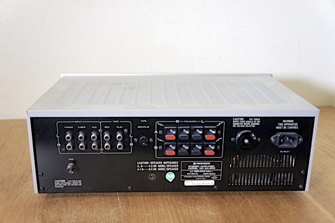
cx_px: 168
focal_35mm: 39
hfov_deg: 49.6
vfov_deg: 34.2
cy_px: 112
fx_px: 363
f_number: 4
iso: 200
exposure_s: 1/40
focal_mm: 26
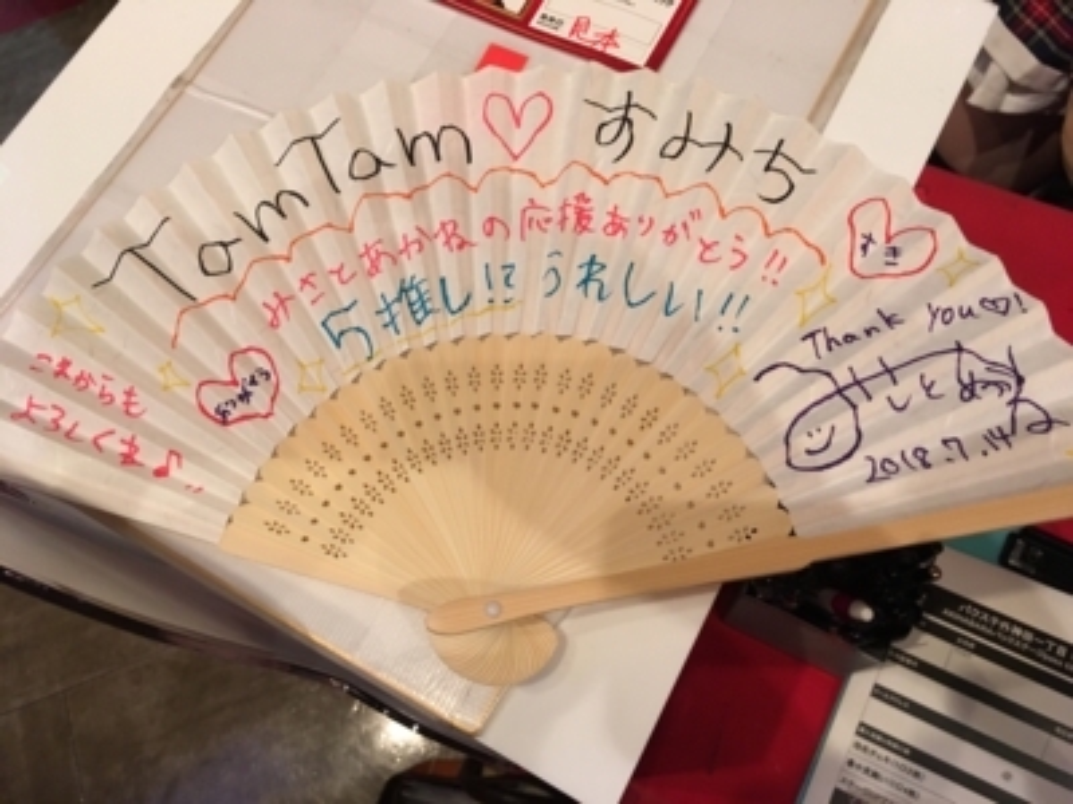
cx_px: 536
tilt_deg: -69.9
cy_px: 402
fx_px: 899
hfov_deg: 61.7
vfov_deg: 48.2
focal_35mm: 29
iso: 160
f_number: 2.2
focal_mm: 4.15
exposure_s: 1/33
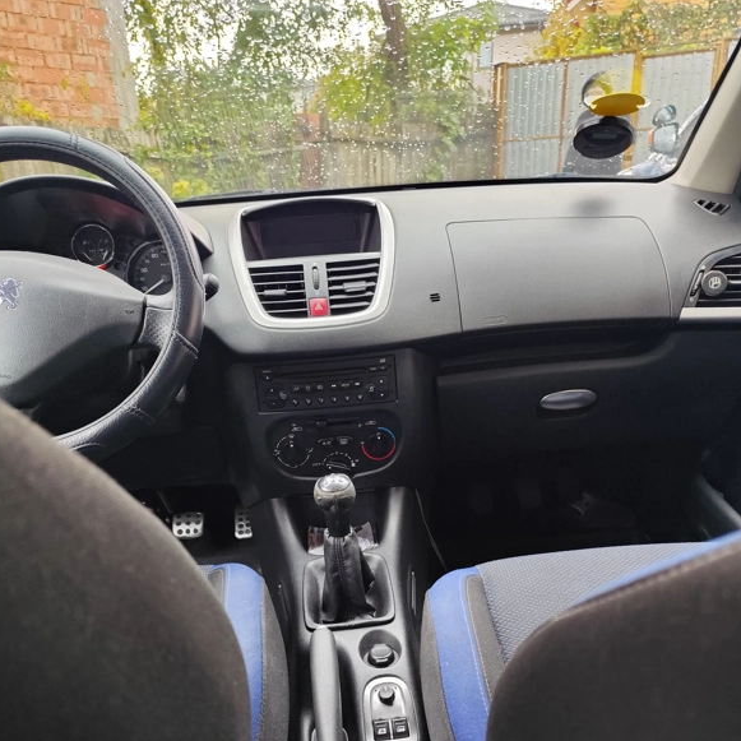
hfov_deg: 57.3
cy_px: 509
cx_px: 370
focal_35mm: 28
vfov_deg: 55.8
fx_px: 678
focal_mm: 6.14
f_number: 1.65
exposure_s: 1/50
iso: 400
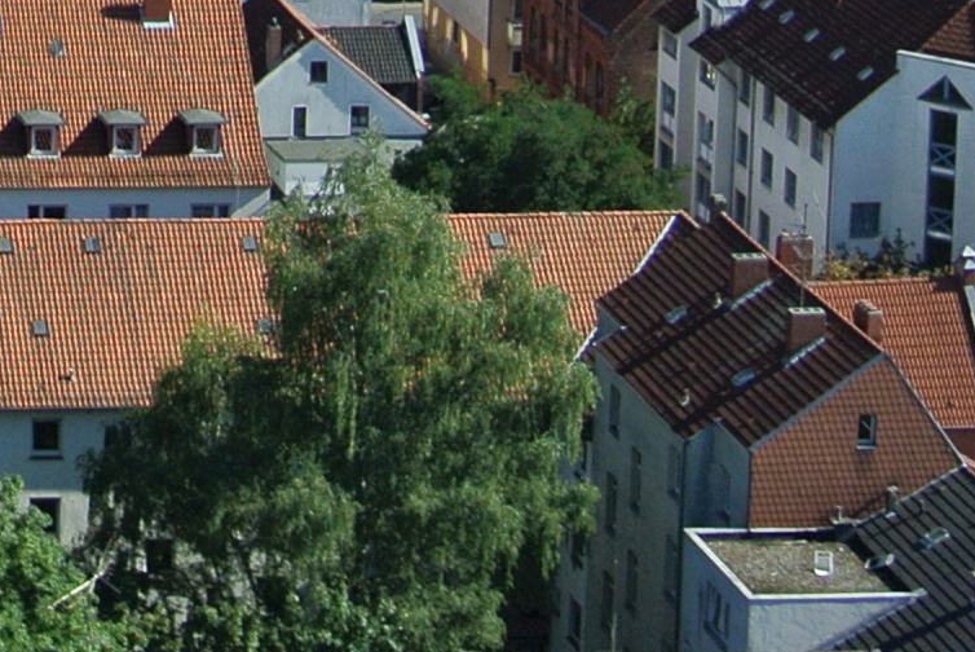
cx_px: -785
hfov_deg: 12.5
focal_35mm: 149
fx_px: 4038
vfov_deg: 8.3
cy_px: -1005
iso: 100
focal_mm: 11
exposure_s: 1/1000
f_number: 3.5
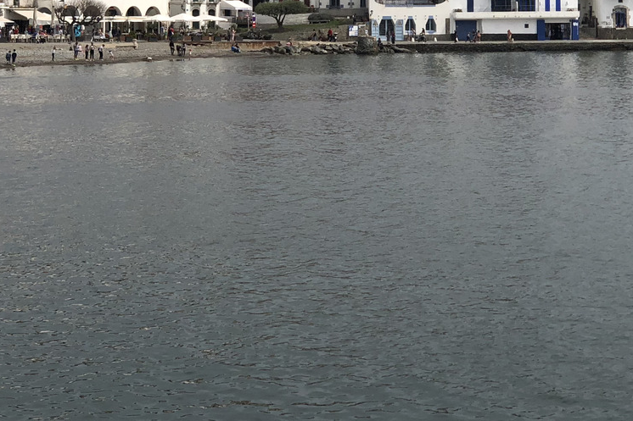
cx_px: 362
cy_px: -40
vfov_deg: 11.6
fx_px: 2039
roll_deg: +0.8
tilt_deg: +2.6
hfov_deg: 17.6
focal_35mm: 116
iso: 16
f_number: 2.4
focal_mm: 6
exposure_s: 1/2088
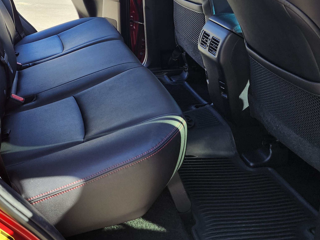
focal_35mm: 45
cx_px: 102
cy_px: 48
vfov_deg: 31.4
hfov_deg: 41.4
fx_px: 416
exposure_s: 1/180
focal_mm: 5.54
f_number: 1.8
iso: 40
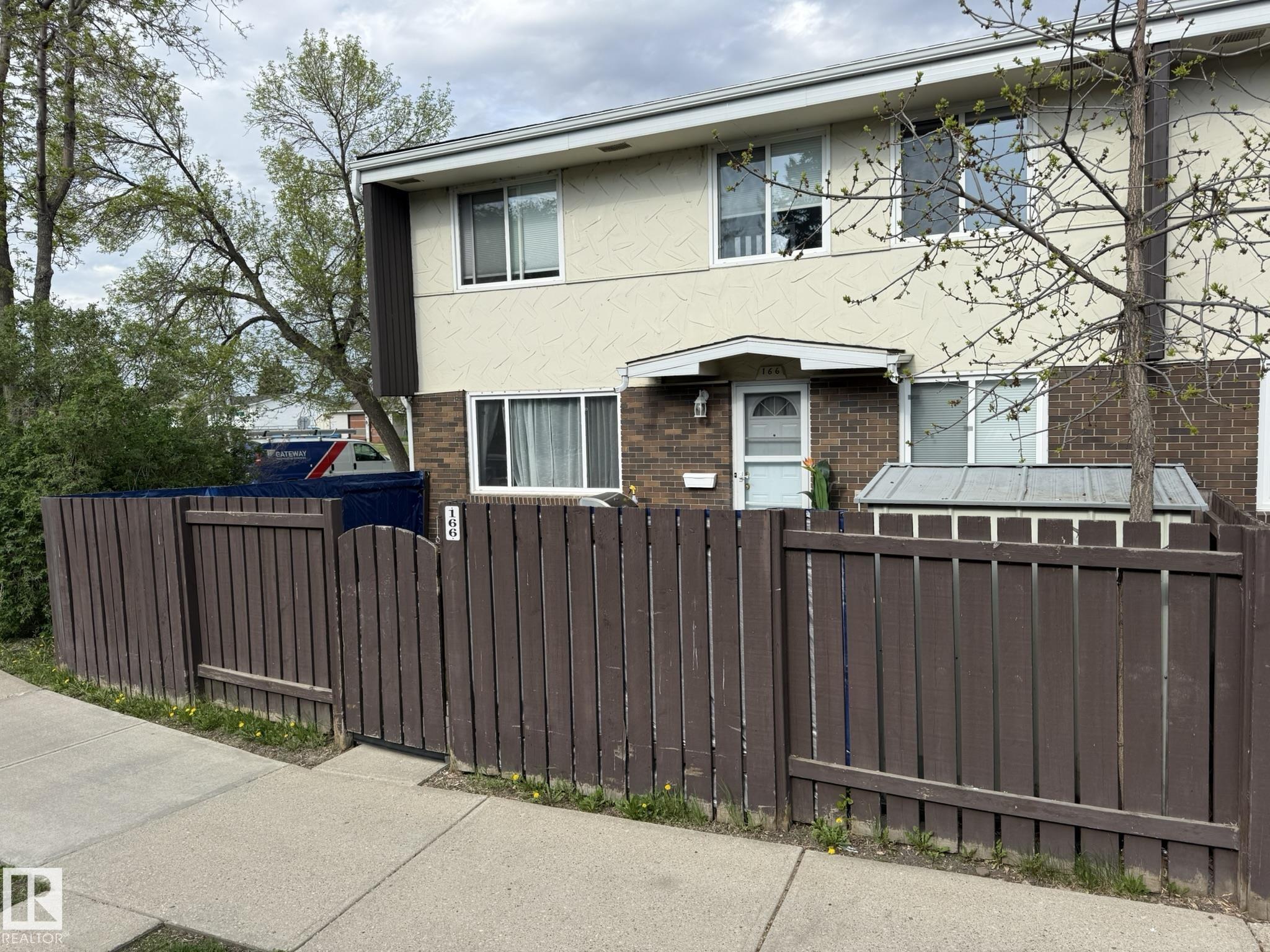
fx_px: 881
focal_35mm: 24
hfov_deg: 71.6
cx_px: 635
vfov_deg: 56.8
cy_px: 476
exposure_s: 1/3584
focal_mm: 6.76
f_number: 1.78
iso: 80
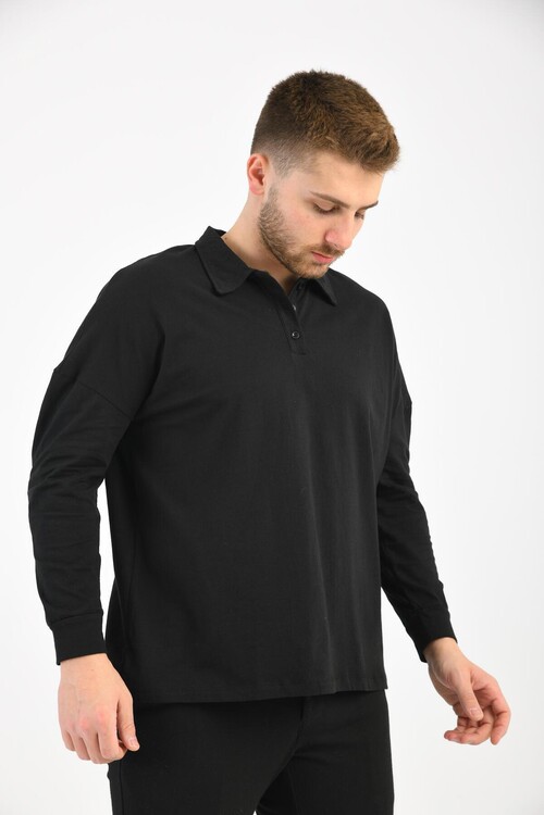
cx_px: 272
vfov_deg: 28.8
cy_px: 408
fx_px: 1587
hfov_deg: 19.5
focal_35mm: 70
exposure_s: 1/160
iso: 100
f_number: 7.1
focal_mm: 70
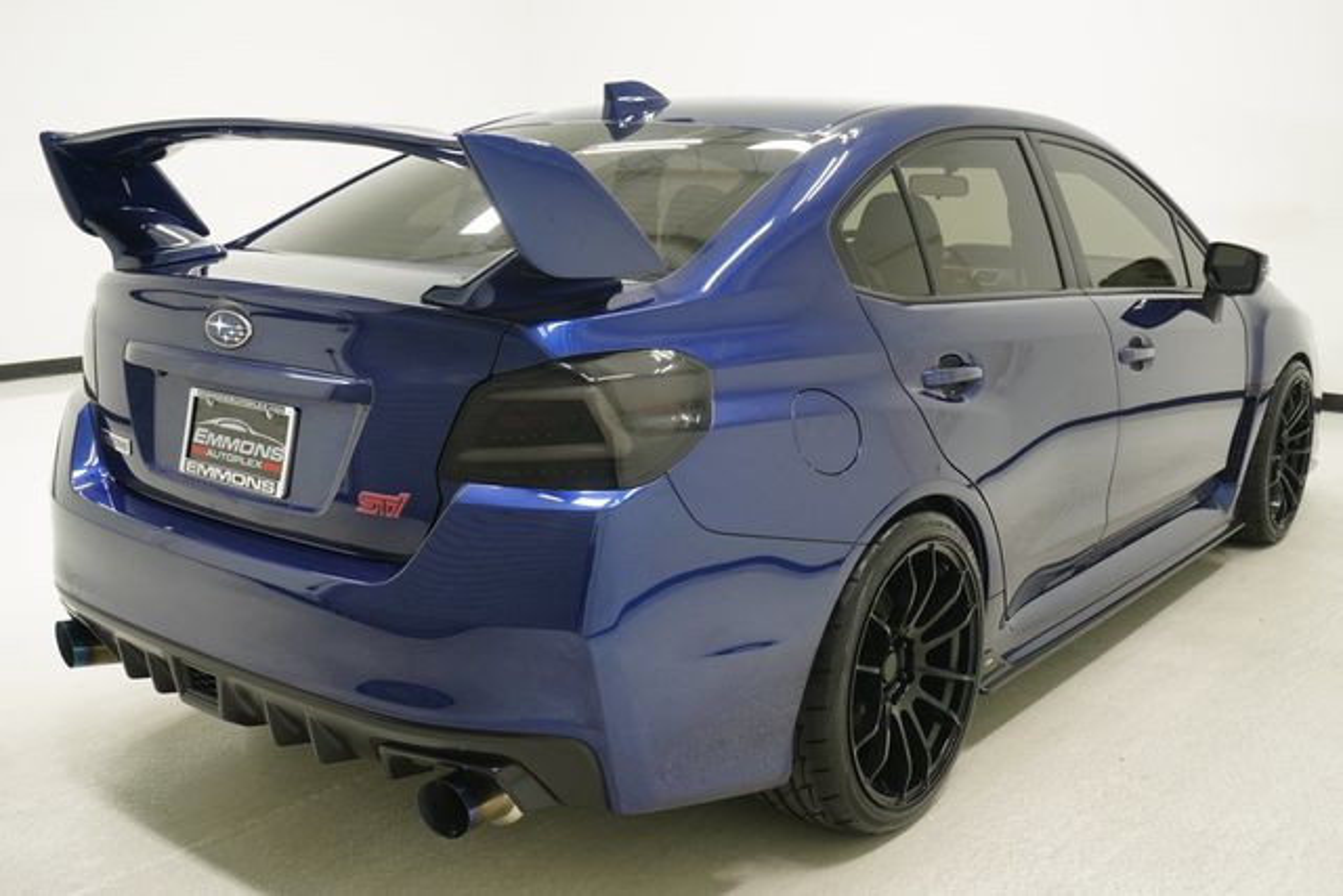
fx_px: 1343
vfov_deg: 36.9
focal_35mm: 36
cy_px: 448
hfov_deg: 53.1
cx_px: 672
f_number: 5.6
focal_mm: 24
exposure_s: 1/200
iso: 1250
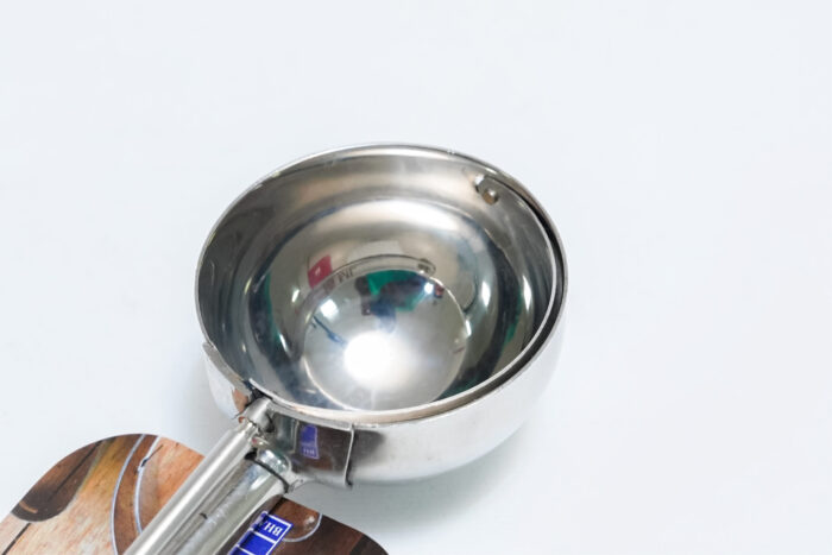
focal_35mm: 105
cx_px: 416
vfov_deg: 13.0
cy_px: 278
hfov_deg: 19.5
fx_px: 2427
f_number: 10
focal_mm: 70
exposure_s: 1/125
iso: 3200
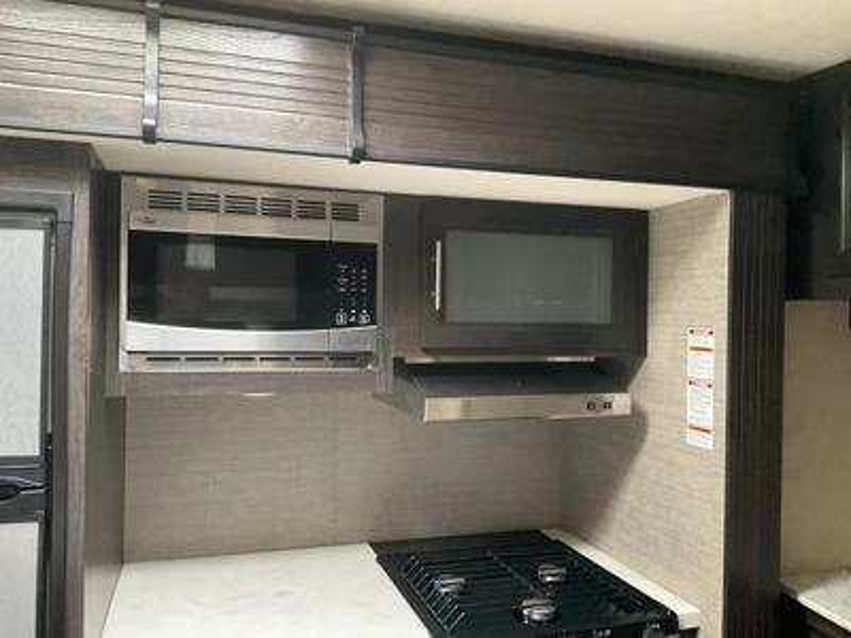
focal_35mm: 29
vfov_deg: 48.2
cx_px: 426
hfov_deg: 61.7
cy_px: 319
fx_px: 713
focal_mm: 3
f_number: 1.8
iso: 200
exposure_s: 1/60
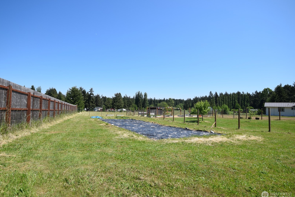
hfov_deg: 82.4
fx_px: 168
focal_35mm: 21
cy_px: 100
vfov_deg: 60.7
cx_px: 142
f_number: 9
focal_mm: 13
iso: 200
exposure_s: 1/320
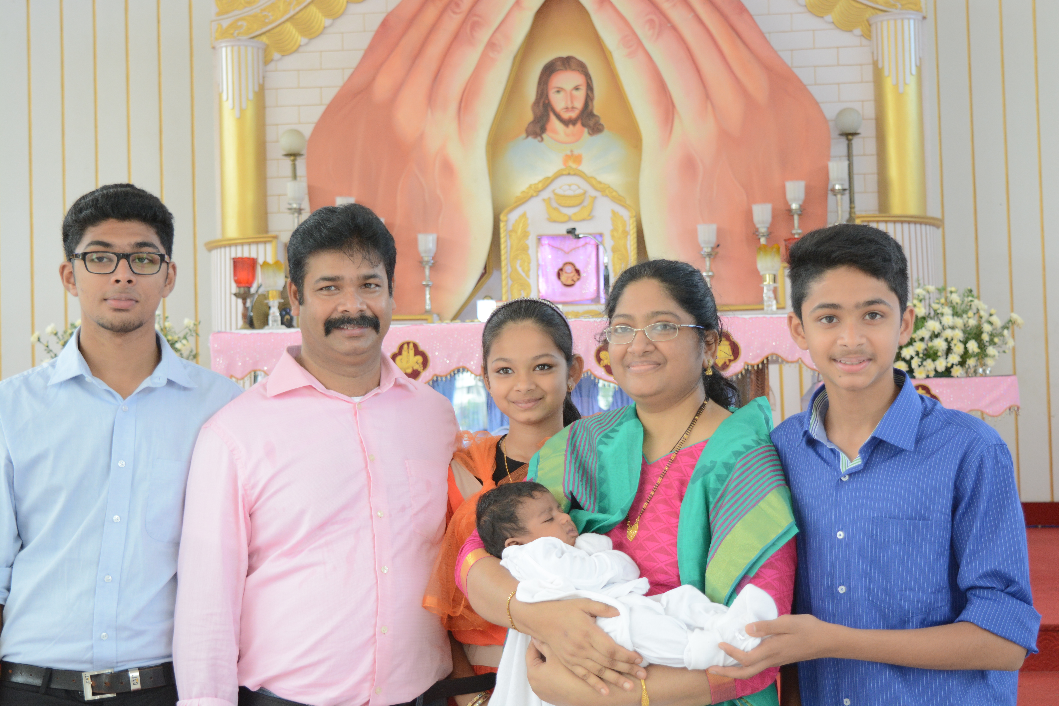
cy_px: 353
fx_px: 1765
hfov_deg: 33.4
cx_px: 530
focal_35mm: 60
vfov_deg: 22.6
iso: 800
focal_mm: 40
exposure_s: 1/40
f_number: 4.8
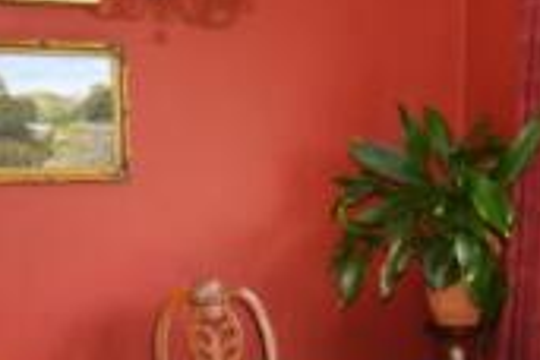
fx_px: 1035
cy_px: 422
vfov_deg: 18.8
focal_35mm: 69
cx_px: 371
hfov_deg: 29.0
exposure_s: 1/60
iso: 500
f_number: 3.8
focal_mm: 12
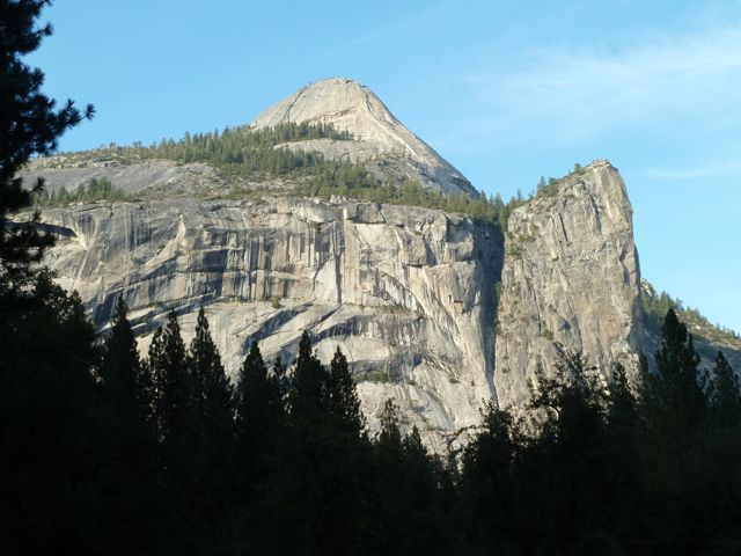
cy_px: 278
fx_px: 1177
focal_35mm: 55
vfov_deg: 26.6
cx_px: 370
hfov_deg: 34.9
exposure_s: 1/160
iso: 80
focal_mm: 9.1
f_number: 3.9
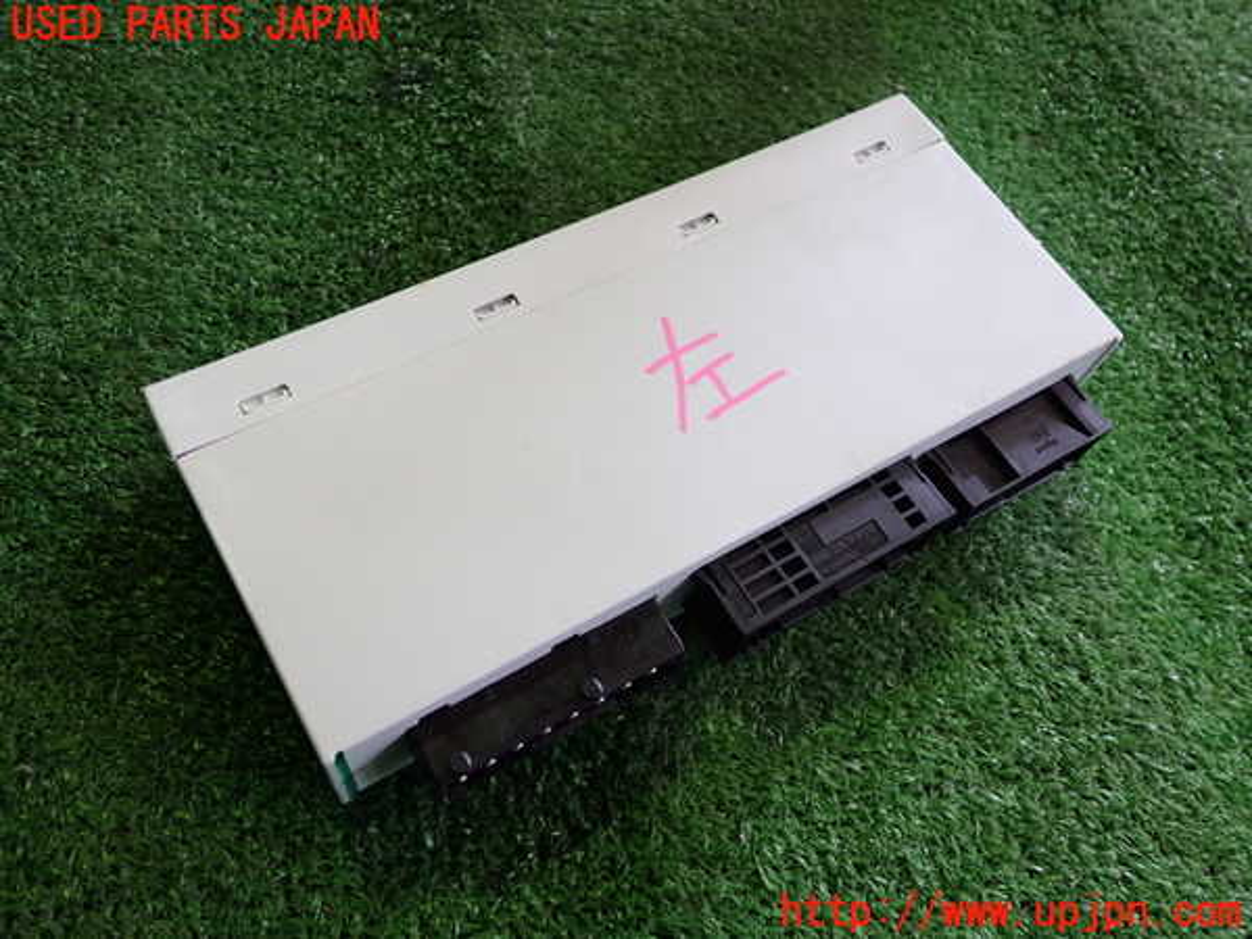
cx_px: 626
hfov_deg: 60.0
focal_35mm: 30
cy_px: 470
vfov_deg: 46.8
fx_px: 1085
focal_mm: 5.4
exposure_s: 1/50
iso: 200
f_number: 2.3
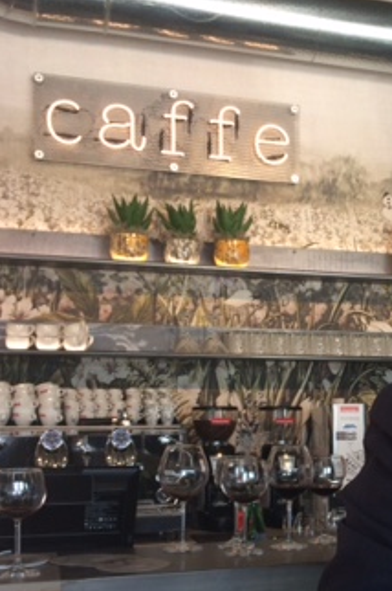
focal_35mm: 60
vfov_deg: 33.1
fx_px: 982
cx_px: 465
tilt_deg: -2.0
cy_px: 404
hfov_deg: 21.1
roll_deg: -1.0
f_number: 2.2
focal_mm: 4.15
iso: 50
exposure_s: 1/100
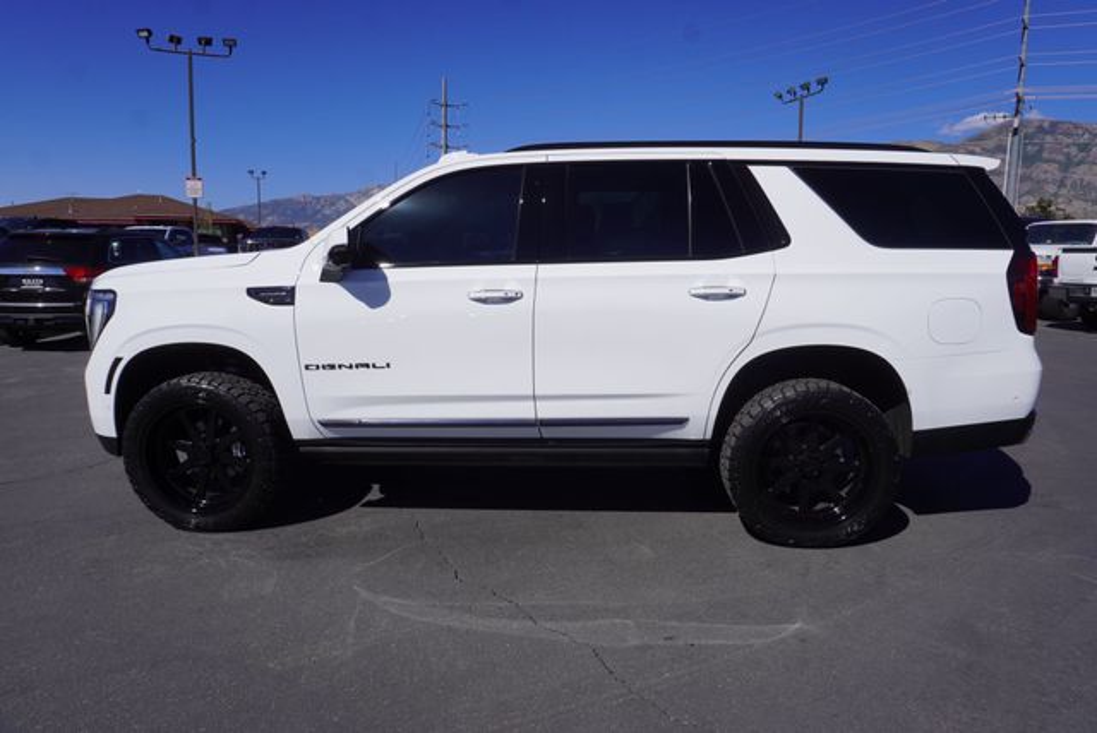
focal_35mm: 24
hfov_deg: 73.7
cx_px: 548
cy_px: 366
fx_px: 732
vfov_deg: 53.2
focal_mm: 16
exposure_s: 1/400
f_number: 10
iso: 100
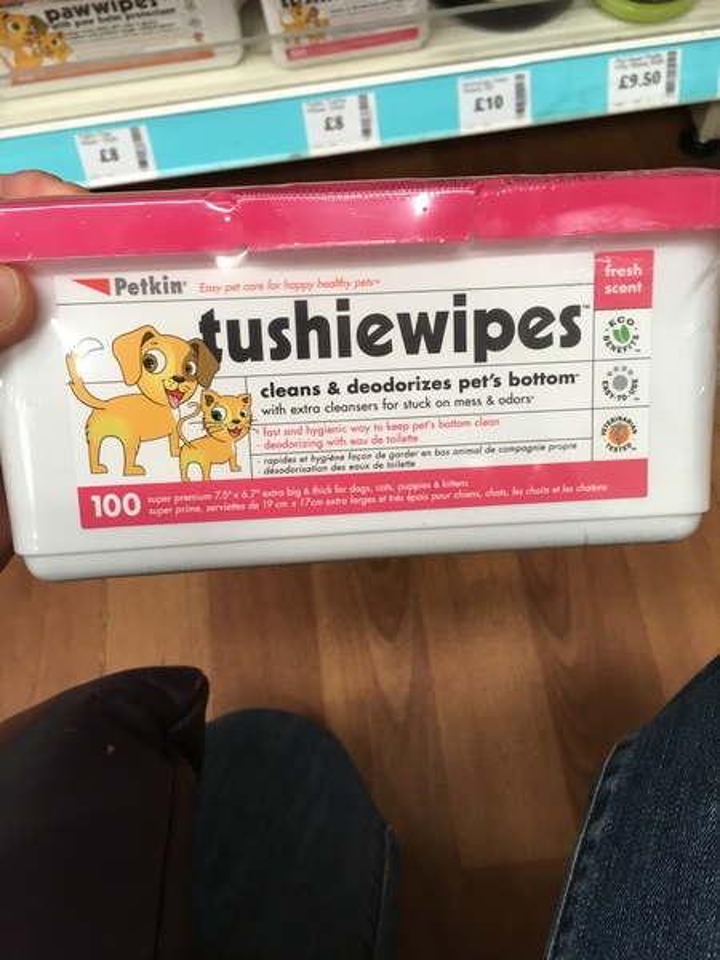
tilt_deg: -64.2
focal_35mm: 29
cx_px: 360
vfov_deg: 61.7
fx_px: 804
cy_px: 480
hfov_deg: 48.2
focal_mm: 4.15
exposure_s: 1/33
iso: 40
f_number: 2.2
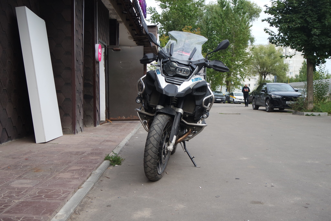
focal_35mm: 37
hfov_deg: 51.9
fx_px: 340
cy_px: 110
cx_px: 166
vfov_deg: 36.0
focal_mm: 14
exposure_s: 1/100
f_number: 4
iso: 200
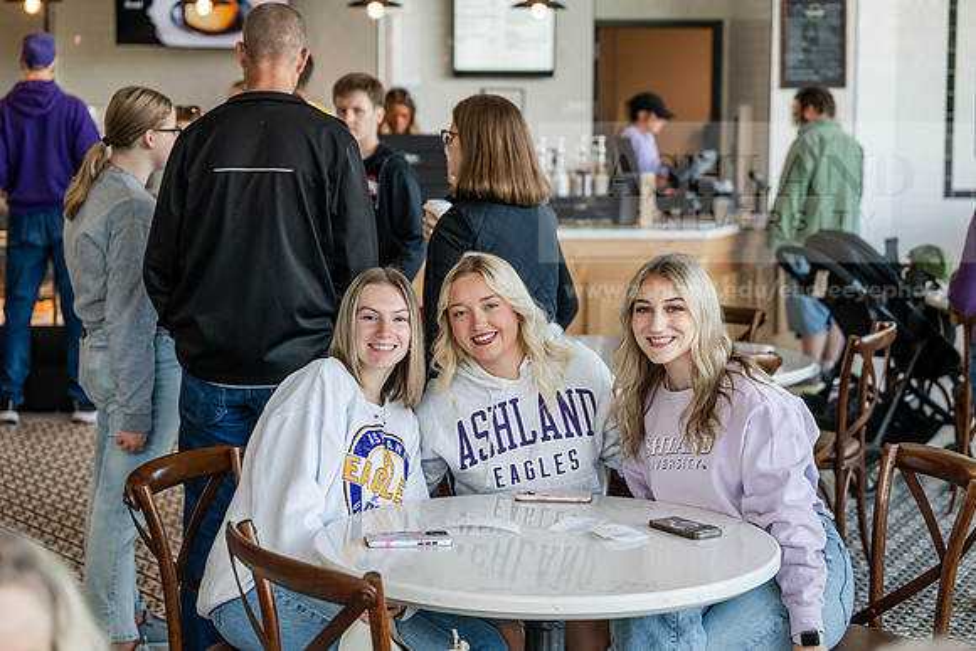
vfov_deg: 18.4
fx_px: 2007
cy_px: 326
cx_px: 488
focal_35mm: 74
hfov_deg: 27.3
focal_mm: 74
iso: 800
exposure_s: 1/320
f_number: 3.5
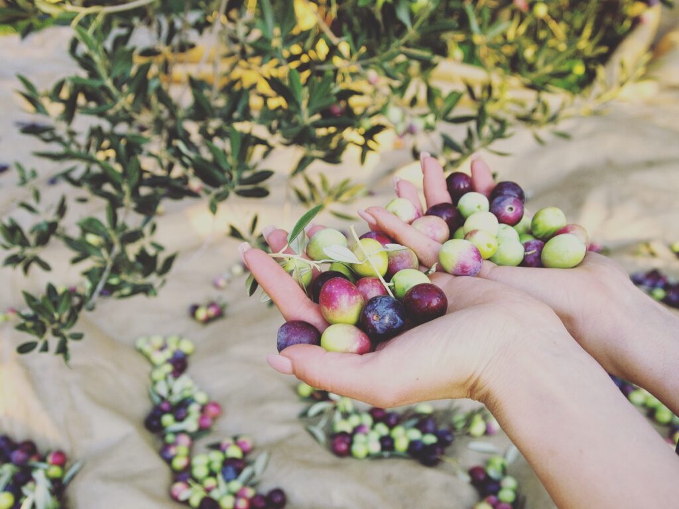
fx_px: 784
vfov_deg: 35.9
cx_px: 340
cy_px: 254
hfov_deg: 46.8
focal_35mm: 40
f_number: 4.1
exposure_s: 1/60
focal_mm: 20
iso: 125
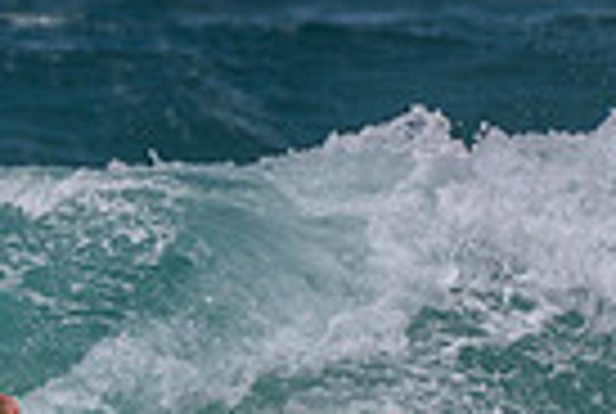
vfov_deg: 0.5
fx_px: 44483
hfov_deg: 0.8
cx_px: -231
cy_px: 397
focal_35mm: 2594
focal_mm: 500
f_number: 5.6
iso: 64
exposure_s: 1/2000
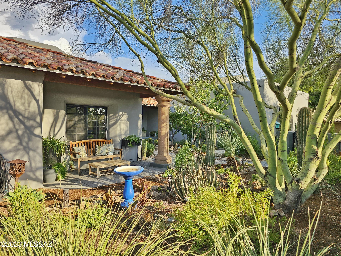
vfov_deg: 58.9
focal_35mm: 23
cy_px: 128
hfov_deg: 73.9
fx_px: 227
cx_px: 170
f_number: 1.7
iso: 10
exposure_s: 1/440
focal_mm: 6.3
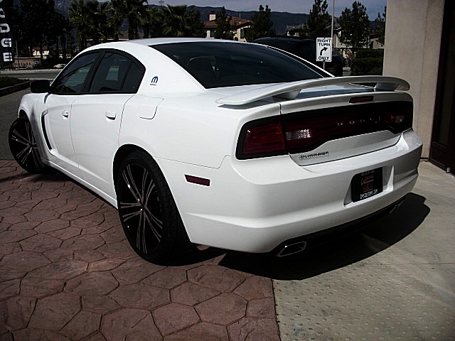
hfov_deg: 51.4
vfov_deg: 39.7
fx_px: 473
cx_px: 228
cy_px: 170
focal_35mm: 36
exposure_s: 1/320
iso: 50
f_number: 7.9
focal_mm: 6.3
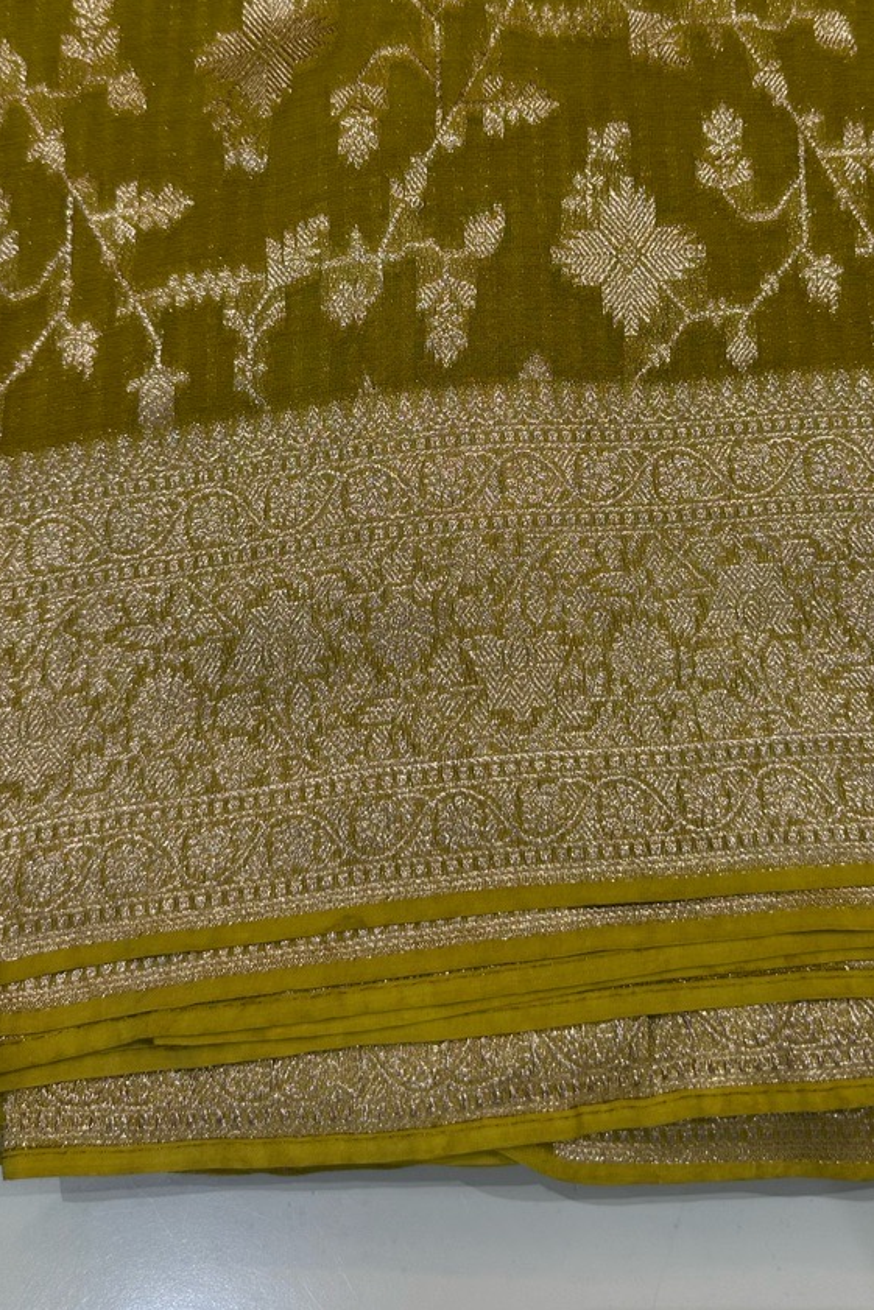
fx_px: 1383
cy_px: 491
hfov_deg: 34.8
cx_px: 558
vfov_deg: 50.2
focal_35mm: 38
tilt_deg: -78.2
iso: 64
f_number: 1.78
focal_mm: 6.86
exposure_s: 1/108
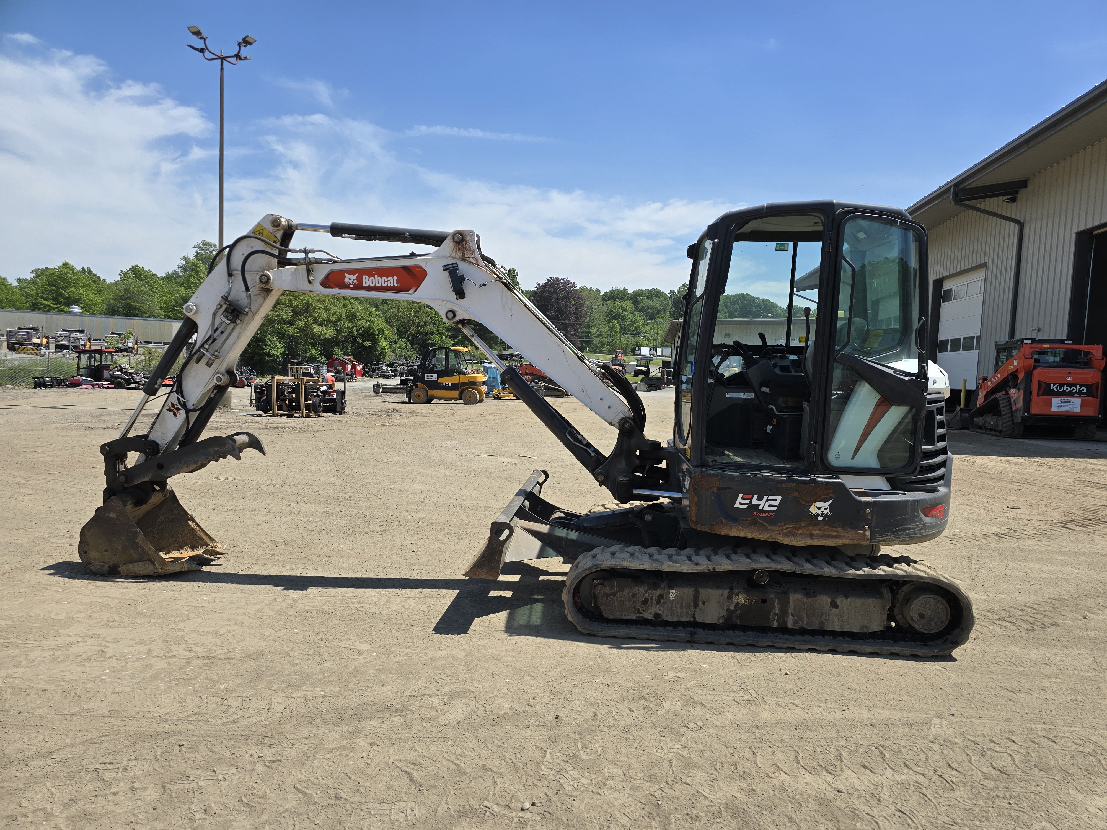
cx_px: 554
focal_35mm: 23
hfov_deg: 73.9
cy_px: 415
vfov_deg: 58.9
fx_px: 736
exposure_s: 1/922
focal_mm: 6.3
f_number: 1.7
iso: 12
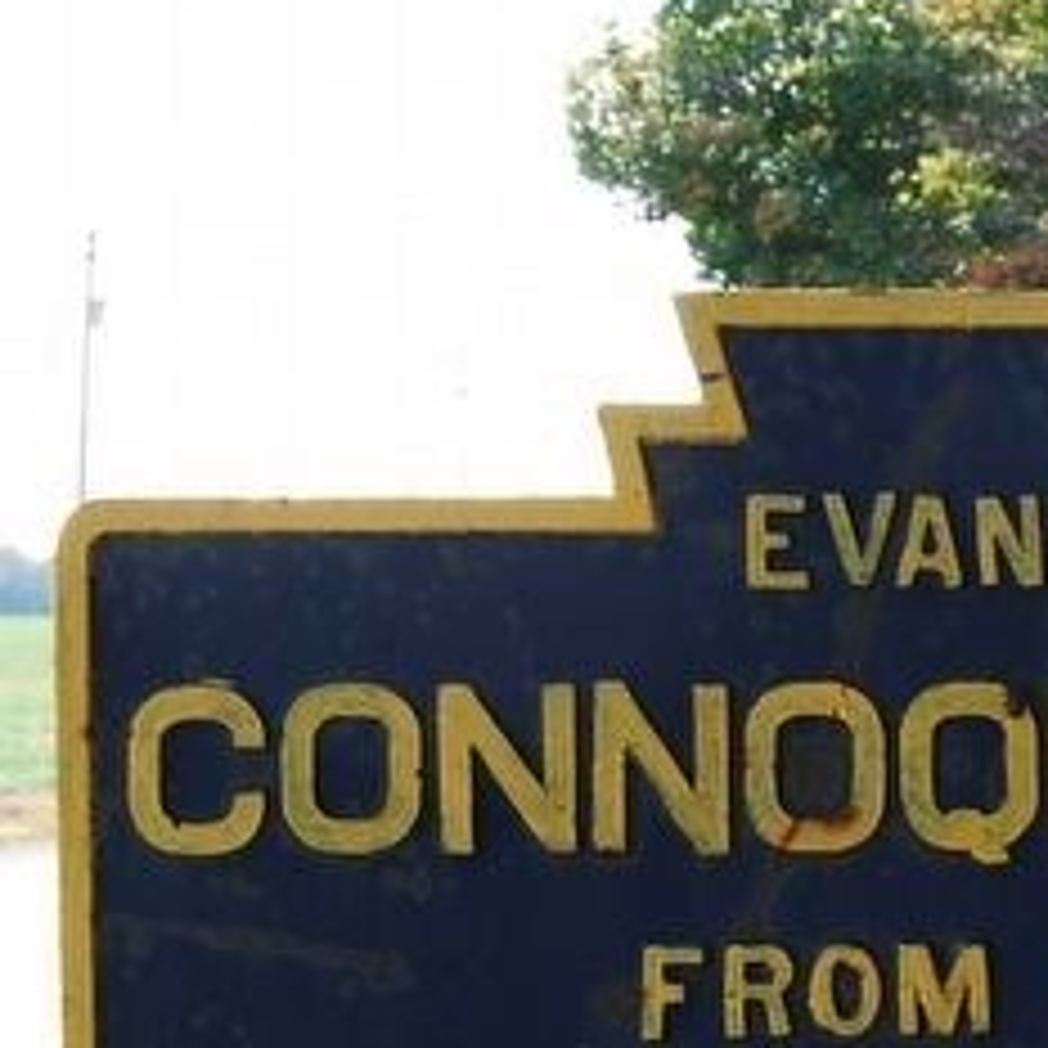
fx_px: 3596
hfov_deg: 16.2
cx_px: 1115
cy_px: 787
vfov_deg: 16.5
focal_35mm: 105
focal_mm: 24
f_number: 8
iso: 200
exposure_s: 1/80
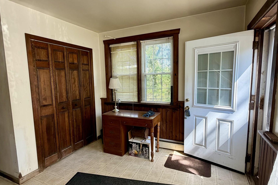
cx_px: 136
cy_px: 96
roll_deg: +1.7
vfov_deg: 61.9
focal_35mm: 20
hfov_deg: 84.0
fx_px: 154
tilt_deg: -6.3
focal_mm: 2.22
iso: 125
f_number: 2.2
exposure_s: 1/121
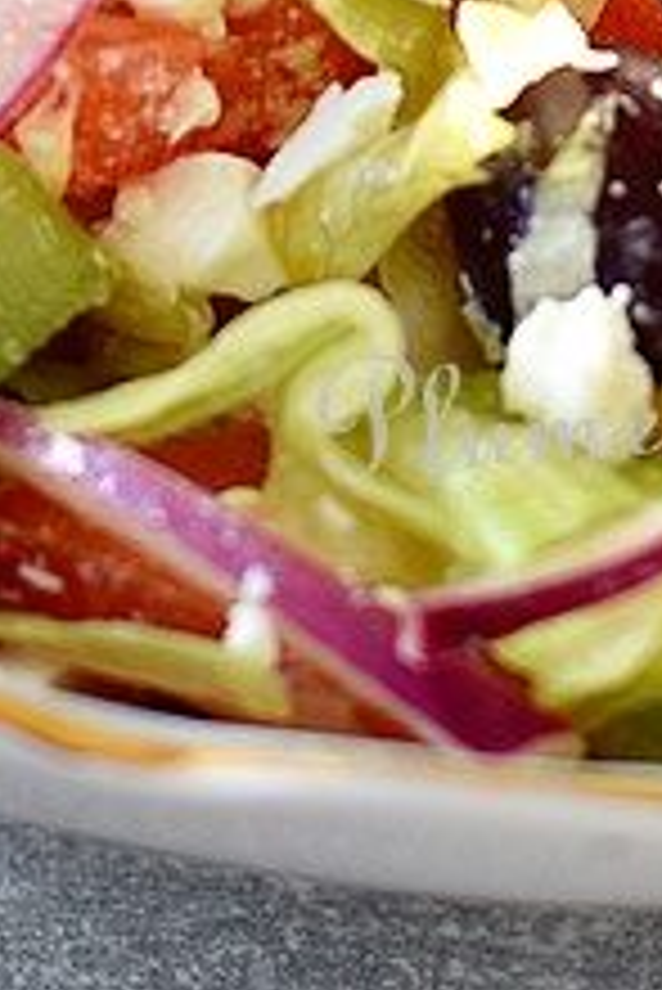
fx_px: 8454
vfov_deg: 6.6
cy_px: -614
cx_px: 266
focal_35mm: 307
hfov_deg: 4.5
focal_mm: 50
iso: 100
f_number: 3.2
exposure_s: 1/100
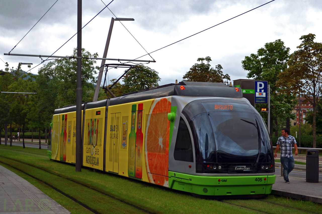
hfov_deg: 29.9
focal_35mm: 68
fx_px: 603
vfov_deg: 20.1
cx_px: 161
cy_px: 107
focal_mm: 45
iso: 160
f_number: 5.3
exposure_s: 1/60
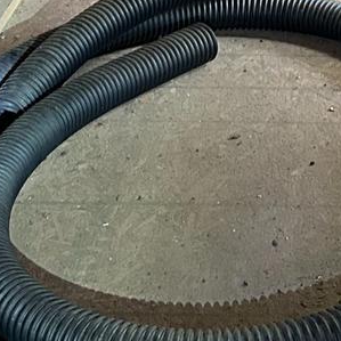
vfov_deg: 14.4
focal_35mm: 118
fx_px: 1315
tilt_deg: -19.4
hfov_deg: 14.5
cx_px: 355
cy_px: -42
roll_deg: -0.5
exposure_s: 1/48
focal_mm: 5.7
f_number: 1.5
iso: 500
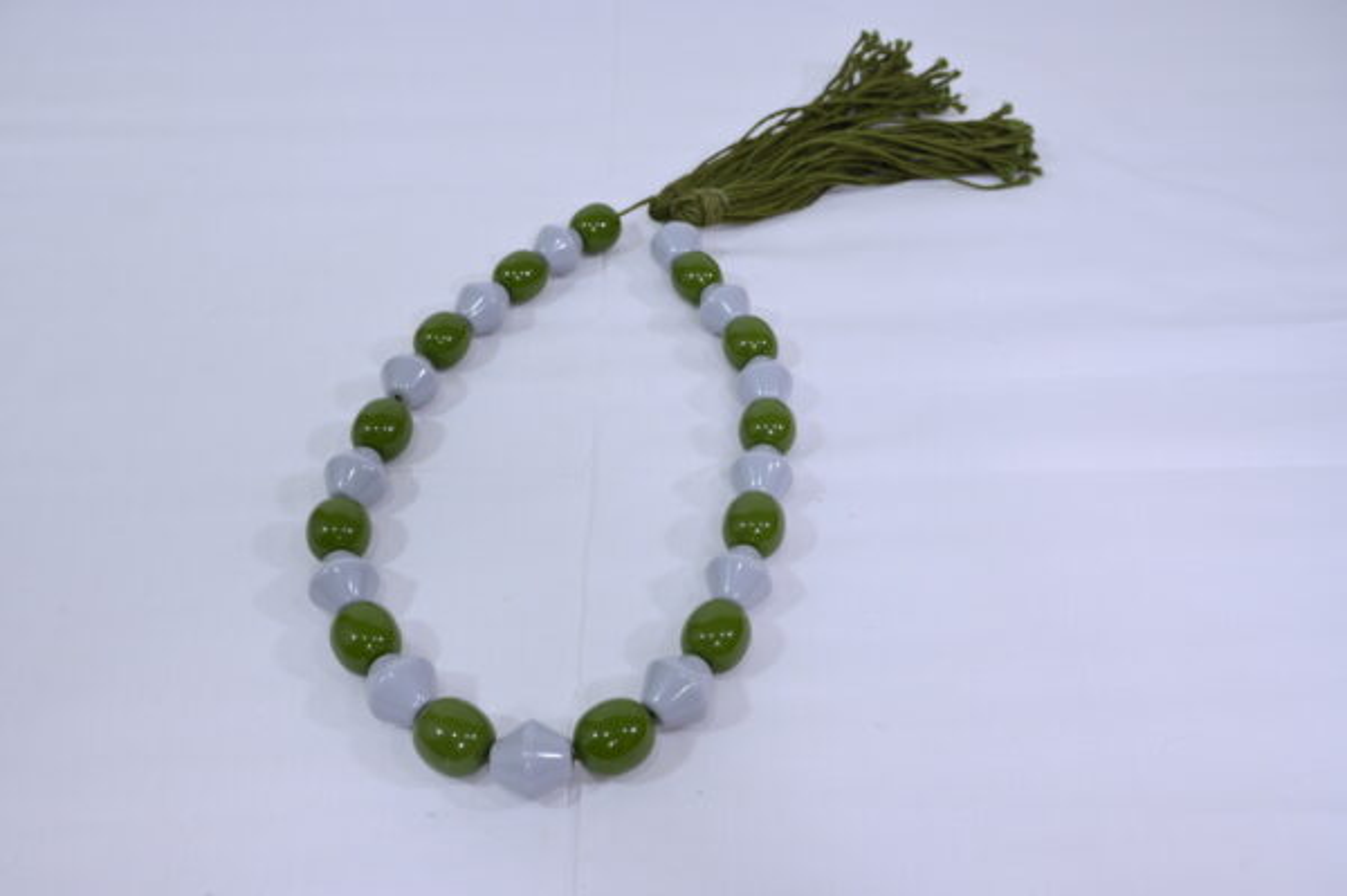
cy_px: 448
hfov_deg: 58.0
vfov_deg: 40.5
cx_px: 674
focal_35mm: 32
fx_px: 1215
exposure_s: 1/125
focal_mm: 32.5
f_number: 8
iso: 640
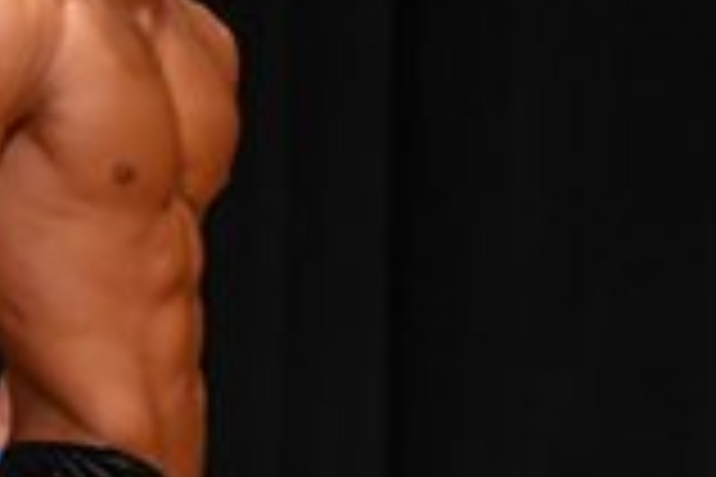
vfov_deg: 1.1
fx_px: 24700
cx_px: 178
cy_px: 450
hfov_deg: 1.7
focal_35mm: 1242
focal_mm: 170
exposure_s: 1/400
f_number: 5.6
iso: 3200
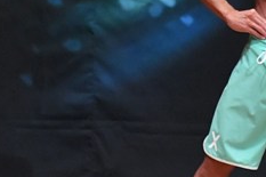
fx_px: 7745
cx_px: 107
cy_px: 61
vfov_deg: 1.3
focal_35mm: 1049
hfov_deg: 2.0
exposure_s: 1/400
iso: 8000
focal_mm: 210
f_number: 5.6
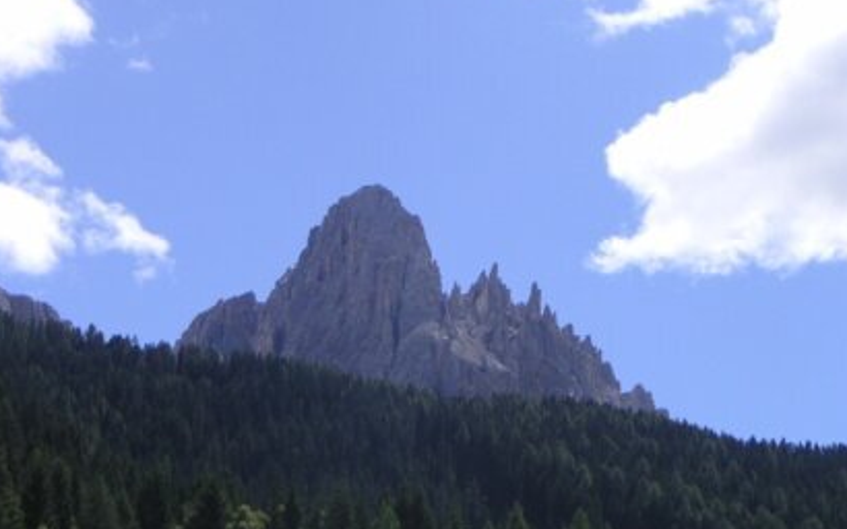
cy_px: 256
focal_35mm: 102
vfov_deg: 12.8
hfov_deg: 20.4
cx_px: 412
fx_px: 2354
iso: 50
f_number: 8
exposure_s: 1/180
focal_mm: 11.5
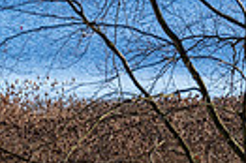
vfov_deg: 2.6
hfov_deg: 3.9
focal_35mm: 524
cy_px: 274
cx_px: -227
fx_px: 3576
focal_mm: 118
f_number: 2.8
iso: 160
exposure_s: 1/2500
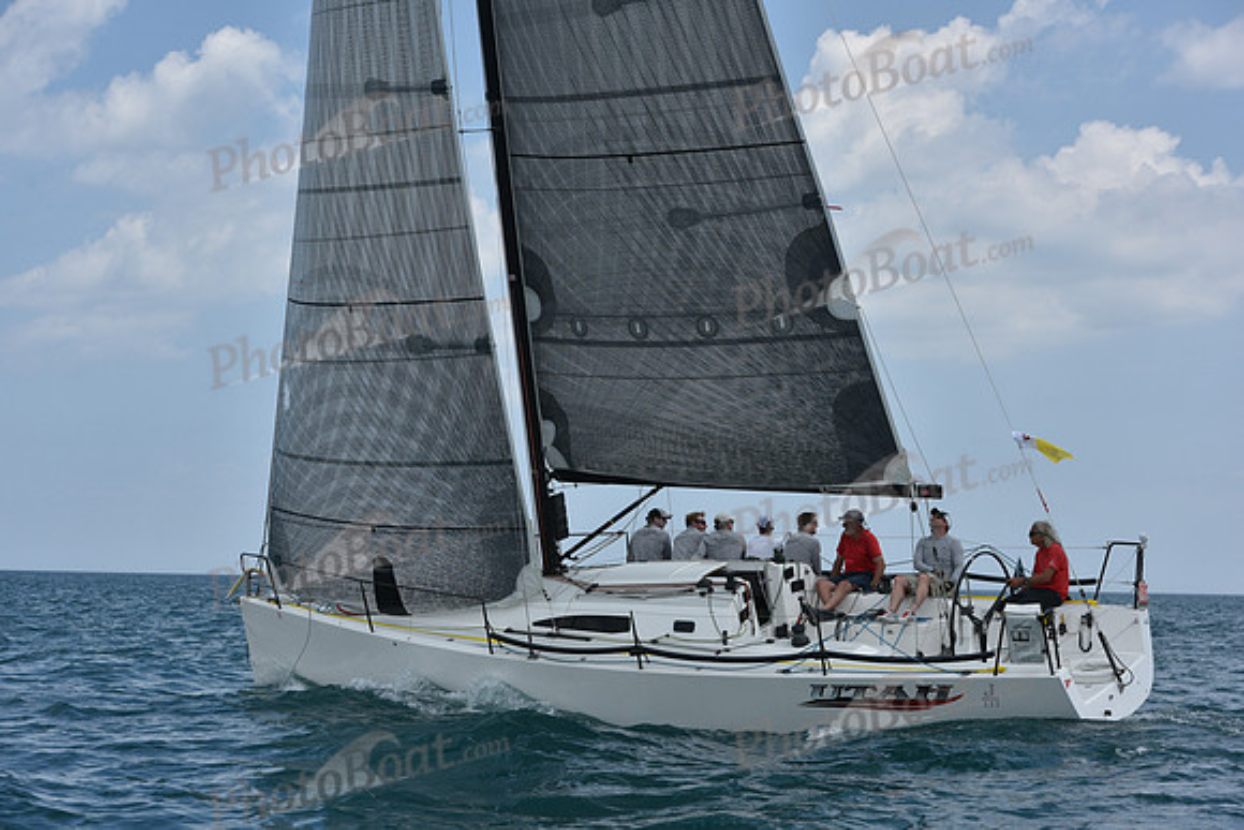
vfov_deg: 19.5
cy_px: 415
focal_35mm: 70
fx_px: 2419
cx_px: 622
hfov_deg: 28.8
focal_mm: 70
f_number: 8
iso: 250
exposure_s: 1/1250
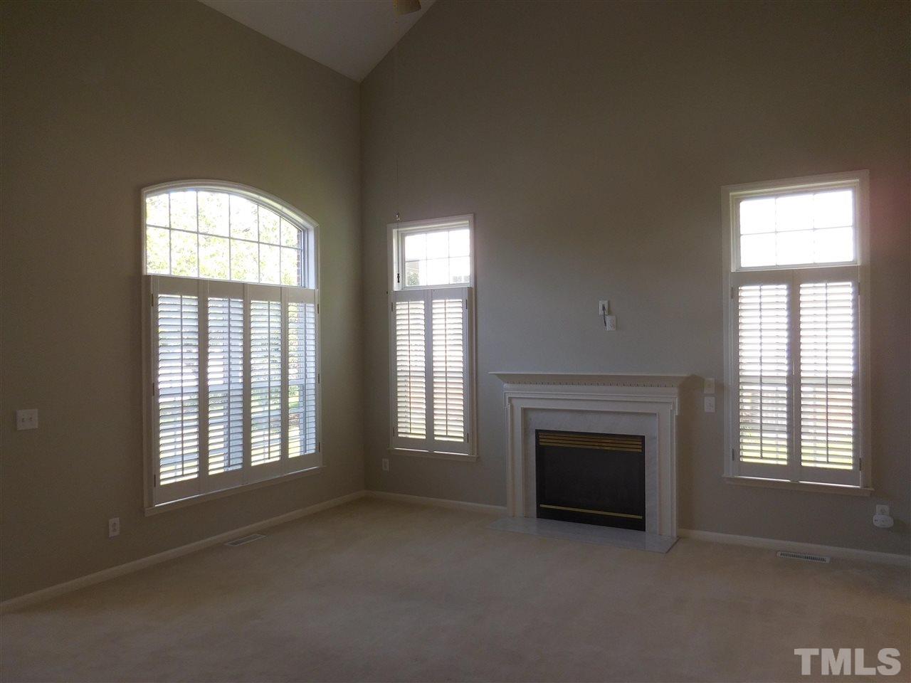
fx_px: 658
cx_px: 456
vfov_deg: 54.9
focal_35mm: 25
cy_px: 342
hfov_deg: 69.4
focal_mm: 4.5
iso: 125
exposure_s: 1/80
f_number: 3.3
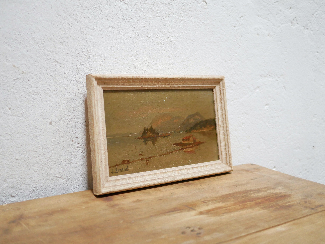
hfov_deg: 46.8
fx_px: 376
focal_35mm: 40
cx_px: 162
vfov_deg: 36.0
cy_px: 122
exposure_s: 1/60
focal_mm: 20
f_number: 1.7
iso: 1600
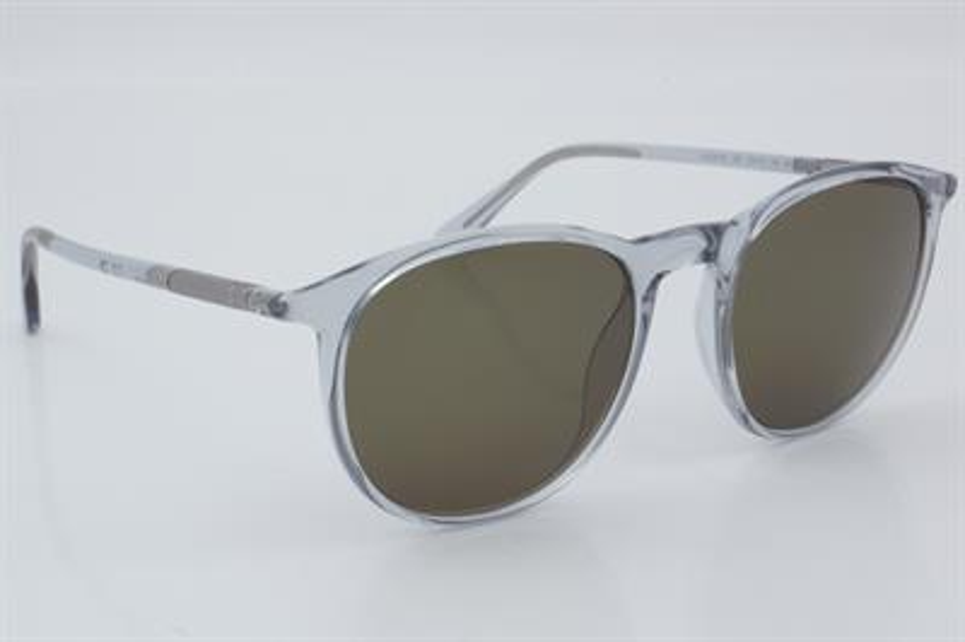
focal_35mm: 75
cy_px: 321
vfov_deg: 18.2
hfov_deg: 27.0
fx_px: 2009
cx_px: 482
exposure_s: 1/4
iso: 100
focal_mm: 50
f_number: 32
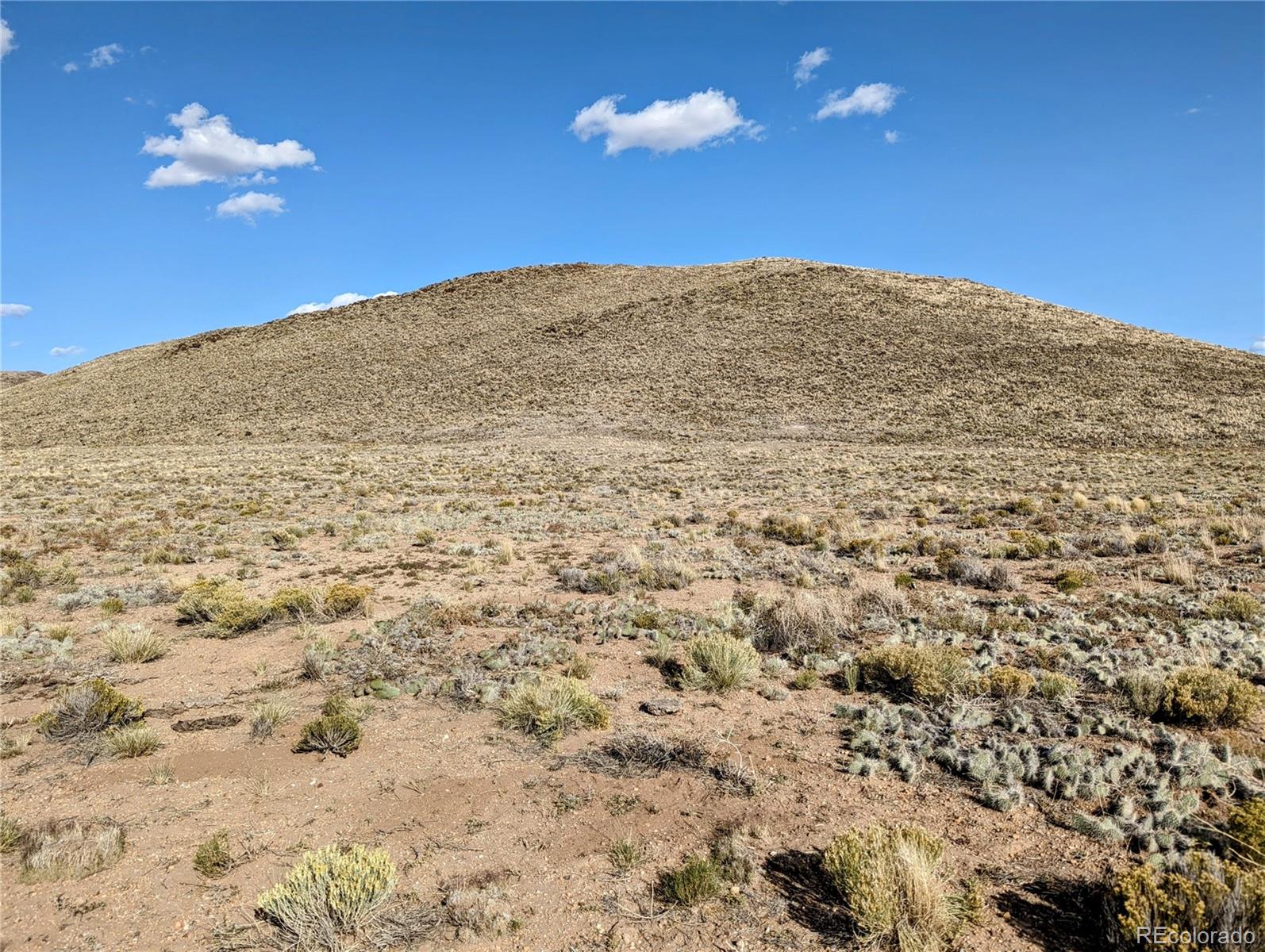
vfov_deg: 56.9
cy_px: 476
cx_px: 632
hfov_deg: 71.5
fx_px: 878
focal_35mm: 24
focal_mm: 6.81
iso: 46
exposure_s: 1/2262
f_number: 1.85
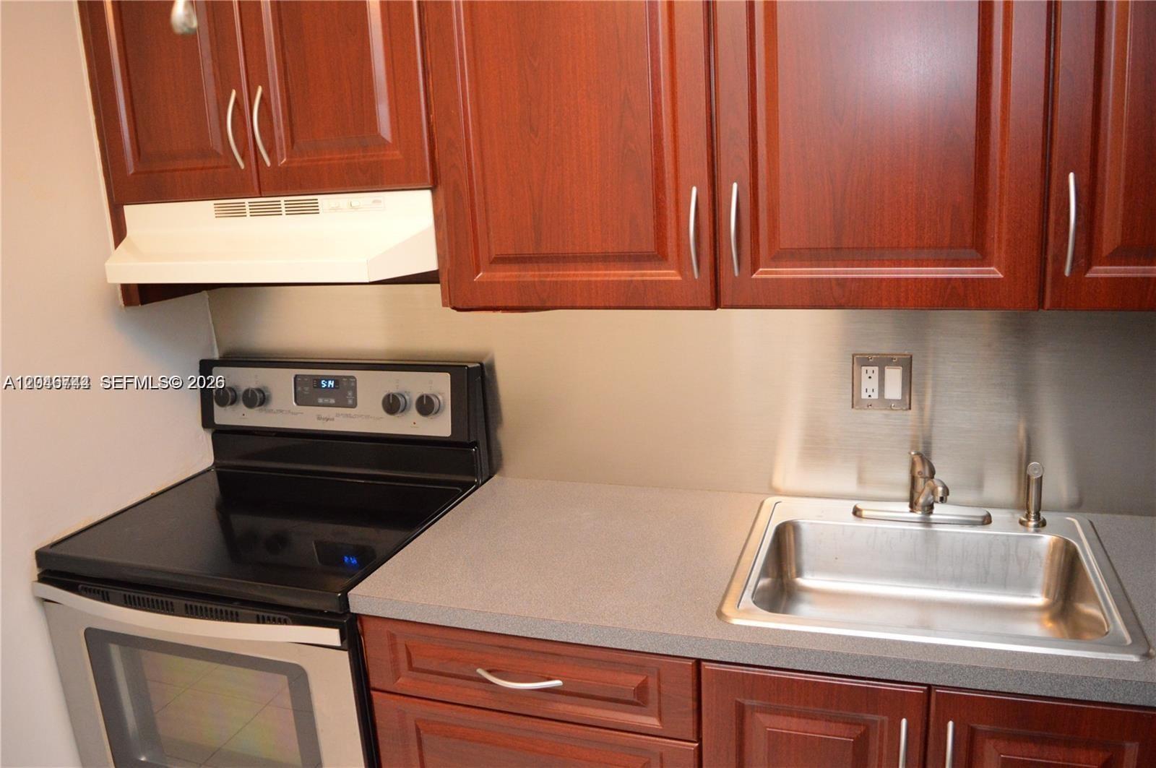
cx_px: 578
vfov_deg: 47.8
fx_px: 866
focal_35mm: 27
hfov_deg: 67.4
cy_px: 384
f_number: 3.5
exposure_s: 1/60
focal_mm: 18
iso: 3200
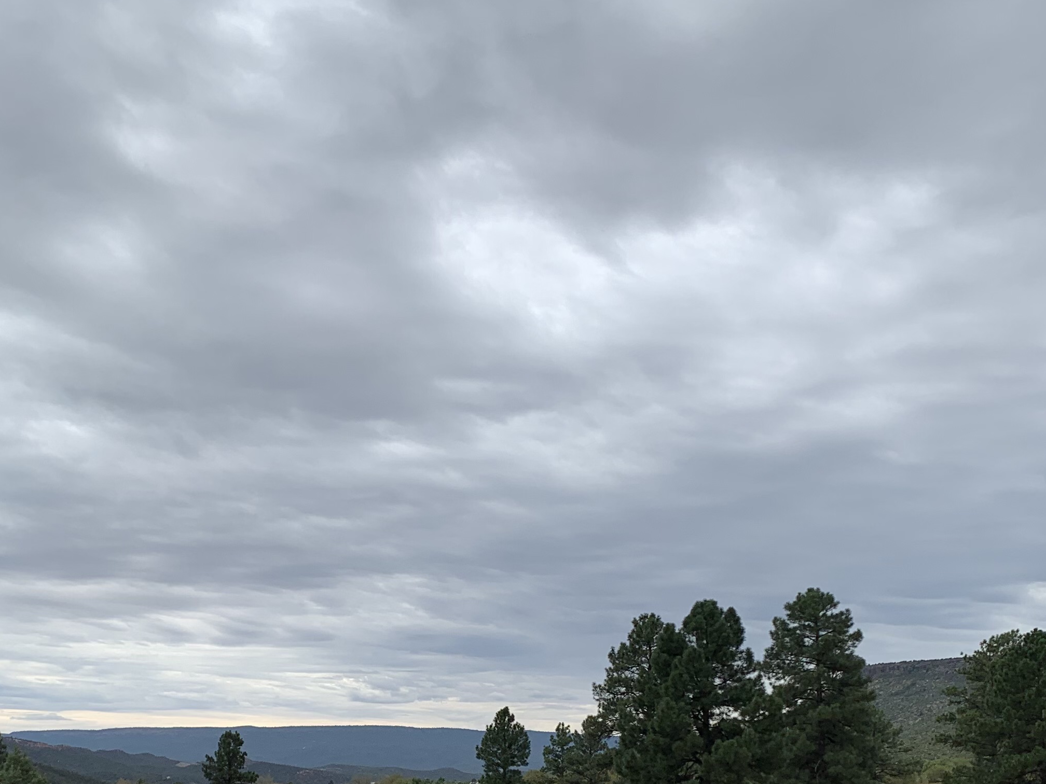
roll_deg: +0.2
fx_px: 1571
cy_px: 693
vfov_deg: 27.1
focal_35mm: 52
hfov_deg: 36.8
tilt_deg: +2.1
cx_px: 479
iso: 25
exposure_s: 1/1387
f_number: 1.8
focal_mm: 4.25
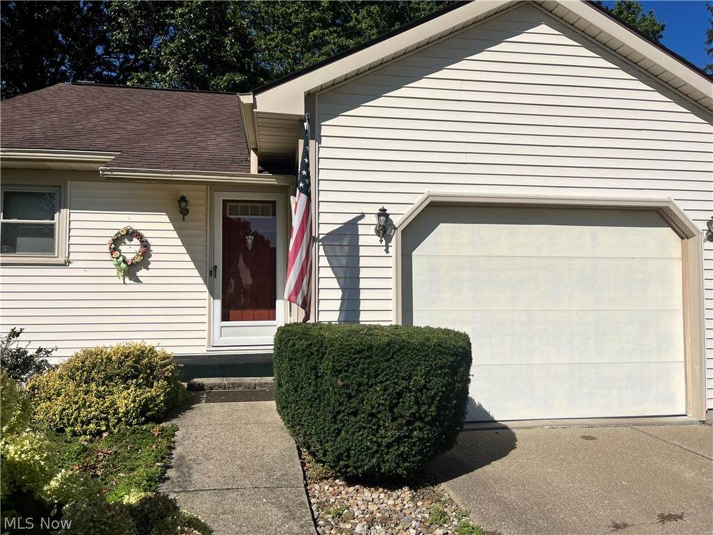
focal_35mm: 26
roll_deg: +0.3
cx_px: 356
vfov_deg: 53.1
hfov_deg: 67.3
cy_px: 268
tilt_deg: +2.0
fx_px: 536
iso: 50
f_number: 1.6
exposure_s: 1/8403
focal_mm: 5.1
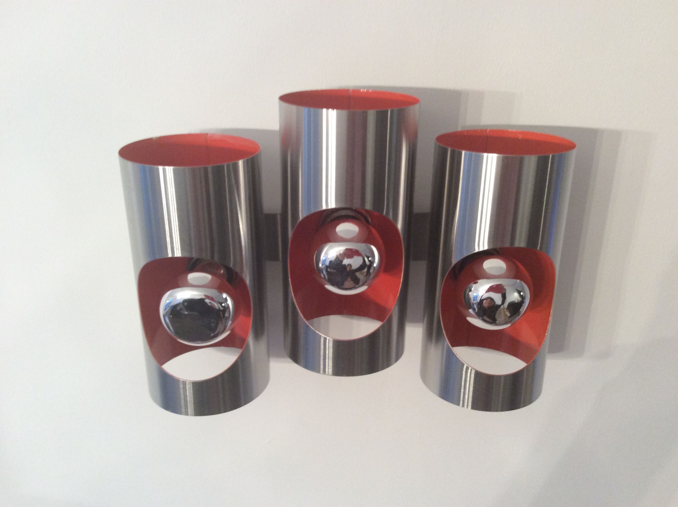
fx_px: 626
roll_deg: -0.1
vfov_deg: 44.1
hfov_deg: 56.9
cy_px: 254
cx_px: 339
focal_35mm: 32
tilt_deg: -20.3
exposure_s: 1/25
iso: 80
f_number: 2.4
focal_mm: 3.3
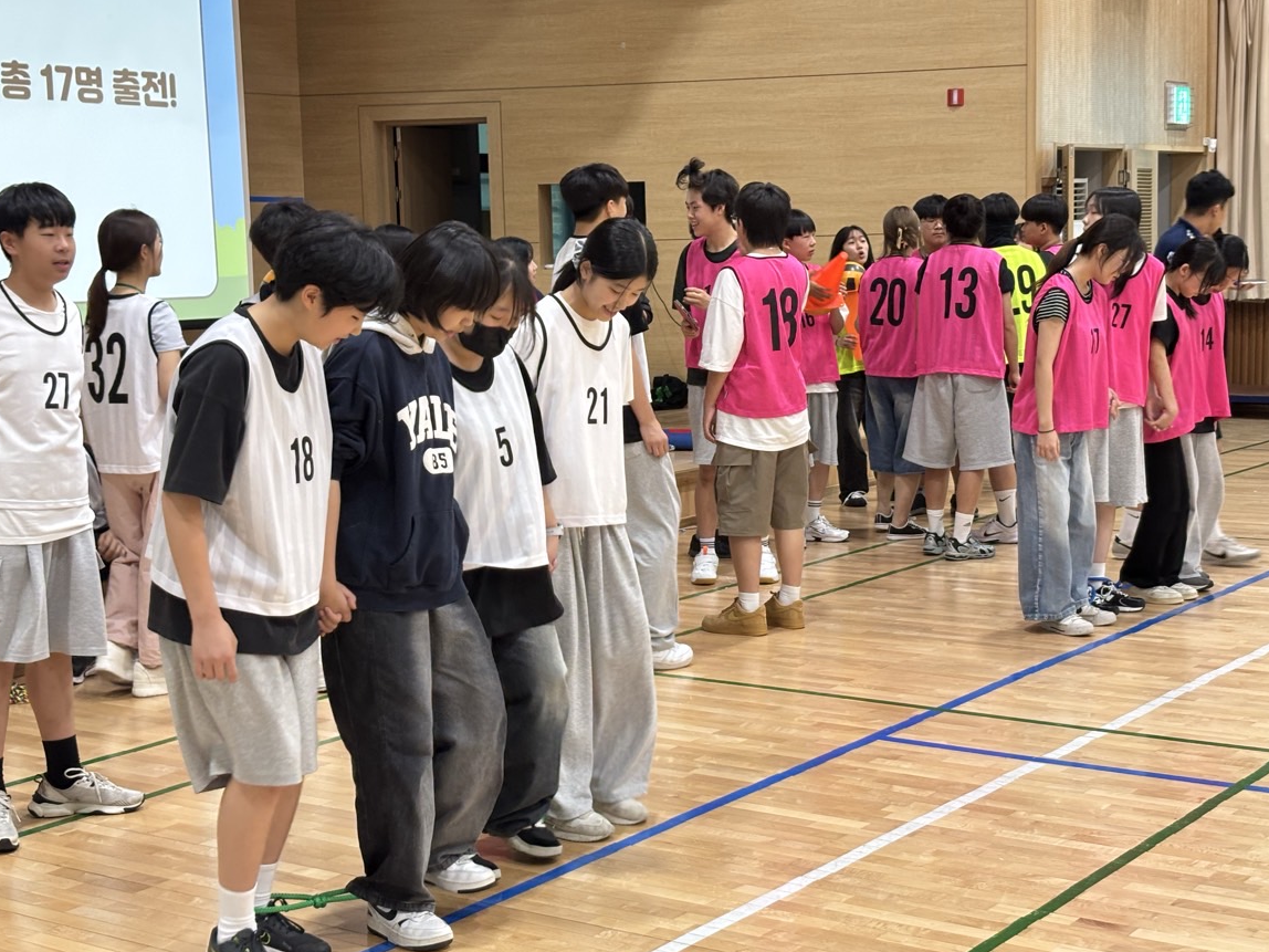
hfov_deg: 33.2
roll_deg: +1.7
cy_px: 492
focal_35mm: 58
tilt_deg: -7.5
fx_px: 2126
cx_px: 642
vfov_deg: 25.2
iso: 100
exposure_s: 1/60
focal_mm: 5.96
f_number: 1.6
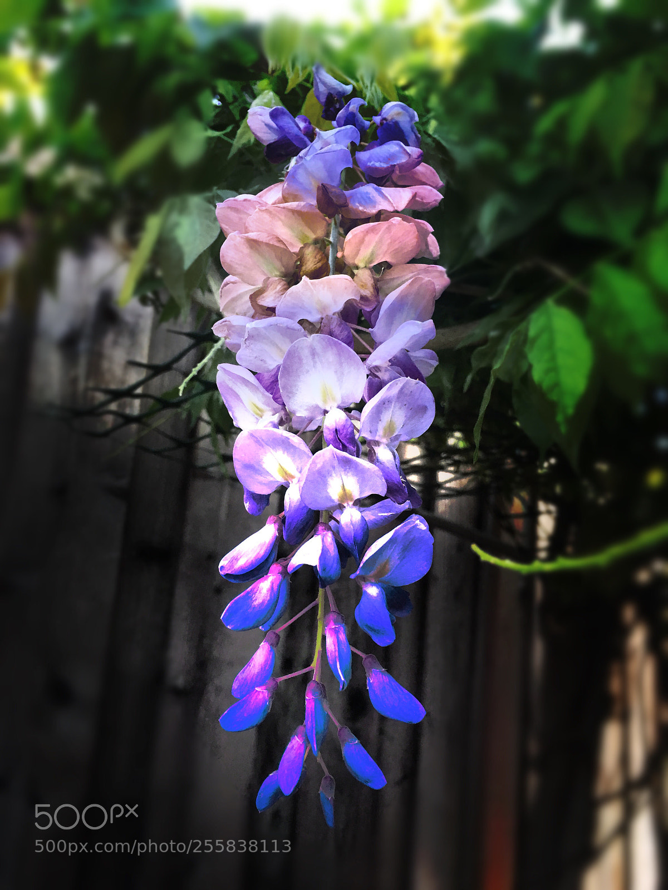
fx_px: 746
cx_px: 334
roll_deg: -0.6
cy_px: 445
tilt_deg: +18.6
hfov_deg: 48.2
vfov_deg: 61.7
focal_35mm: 29
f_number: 2.2
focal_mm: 4.15
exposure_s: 1/30
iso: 40
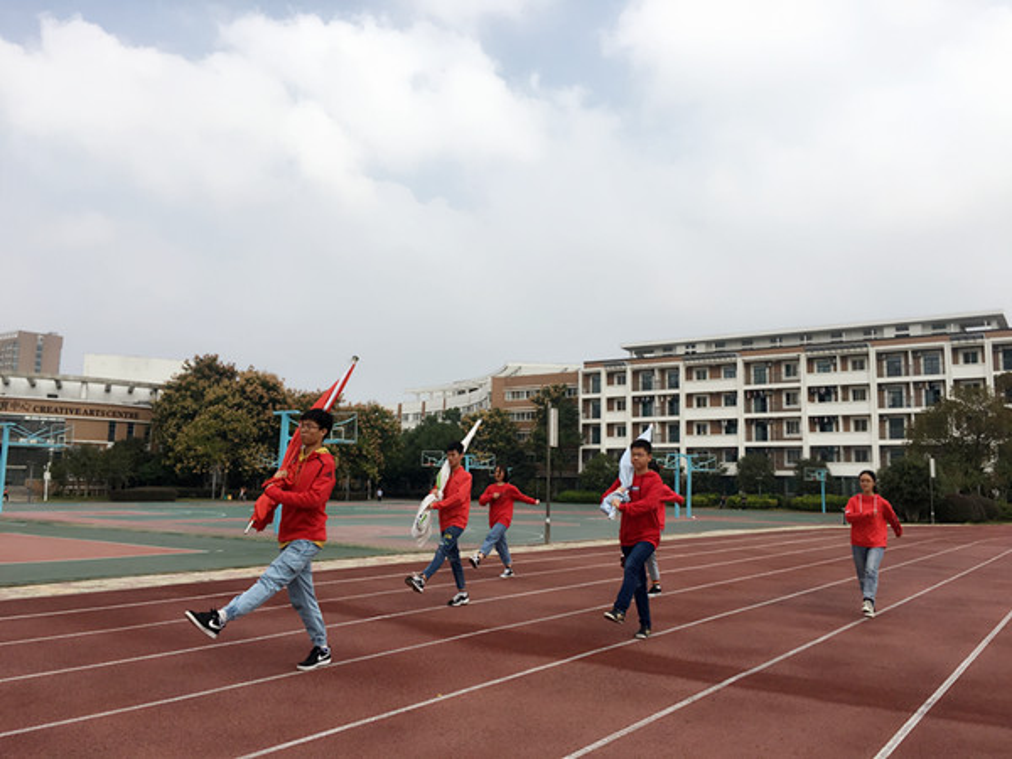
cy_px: 380
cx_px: 506
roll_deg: -1.8
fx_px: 848
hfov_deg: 61.7
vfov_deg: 48.2
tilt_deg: +6.7
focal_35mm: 29
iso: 25
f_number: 2.2
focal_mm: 4.15
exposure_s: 1/2198
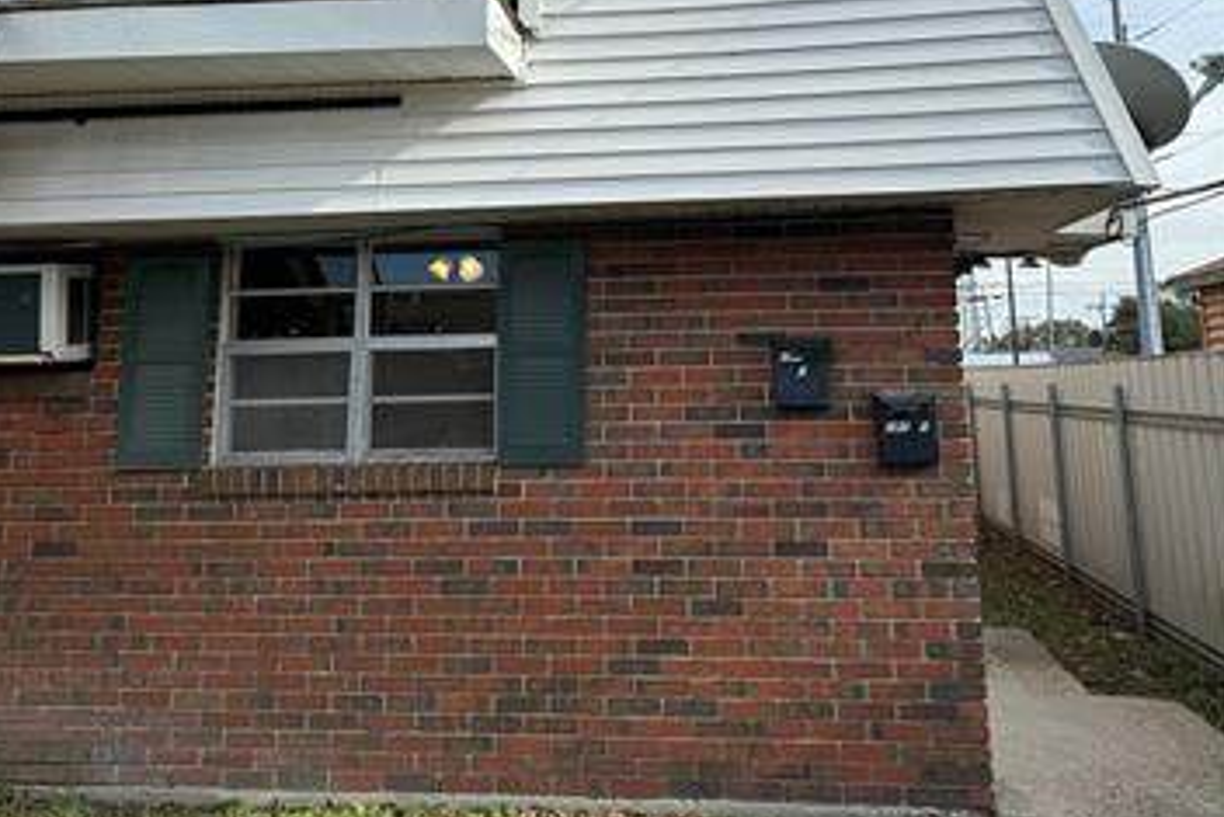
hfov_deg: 55.8
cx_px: 605
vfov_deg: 37.6
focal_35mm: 34
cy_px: 170
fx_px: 1156
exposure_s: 1/3802
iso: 80
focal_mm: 6.86
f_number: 1.78
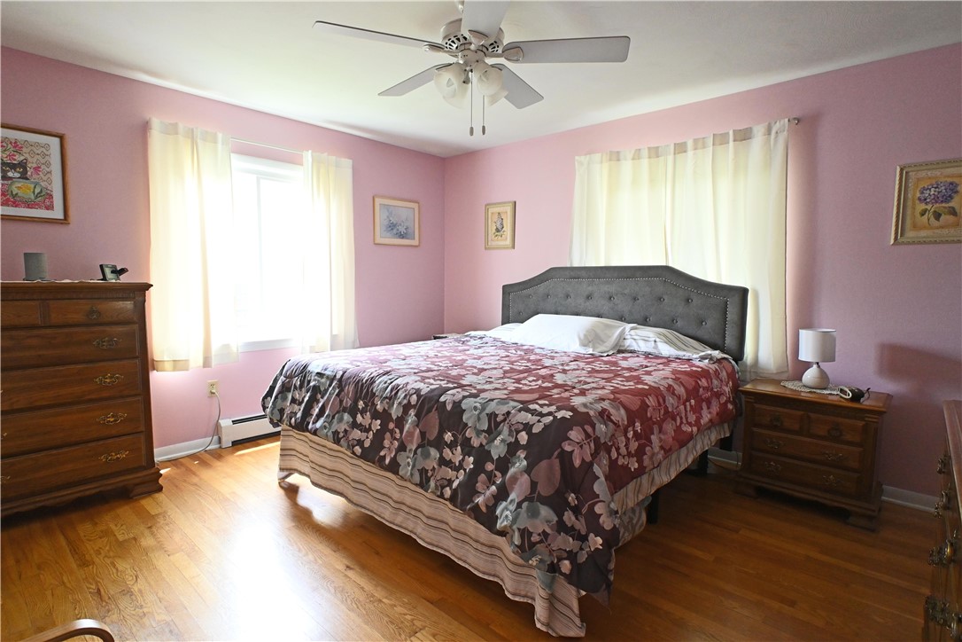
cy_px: 321
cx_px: 481
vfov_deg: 65.2
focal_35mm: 19
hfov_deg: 87.7
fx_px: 501
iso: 1600
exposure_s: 1/60
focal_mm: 12.5
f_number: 5
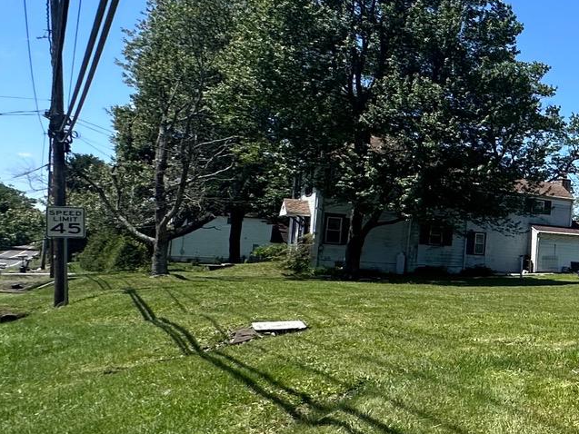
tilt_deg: +3.8
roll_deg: -2.7
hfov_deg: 26.1
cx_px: 927
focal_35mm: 45
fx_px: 753
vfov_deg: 32.1
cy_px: 254
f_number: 2.2
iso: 40
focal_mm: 2.22
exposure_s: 1/1473
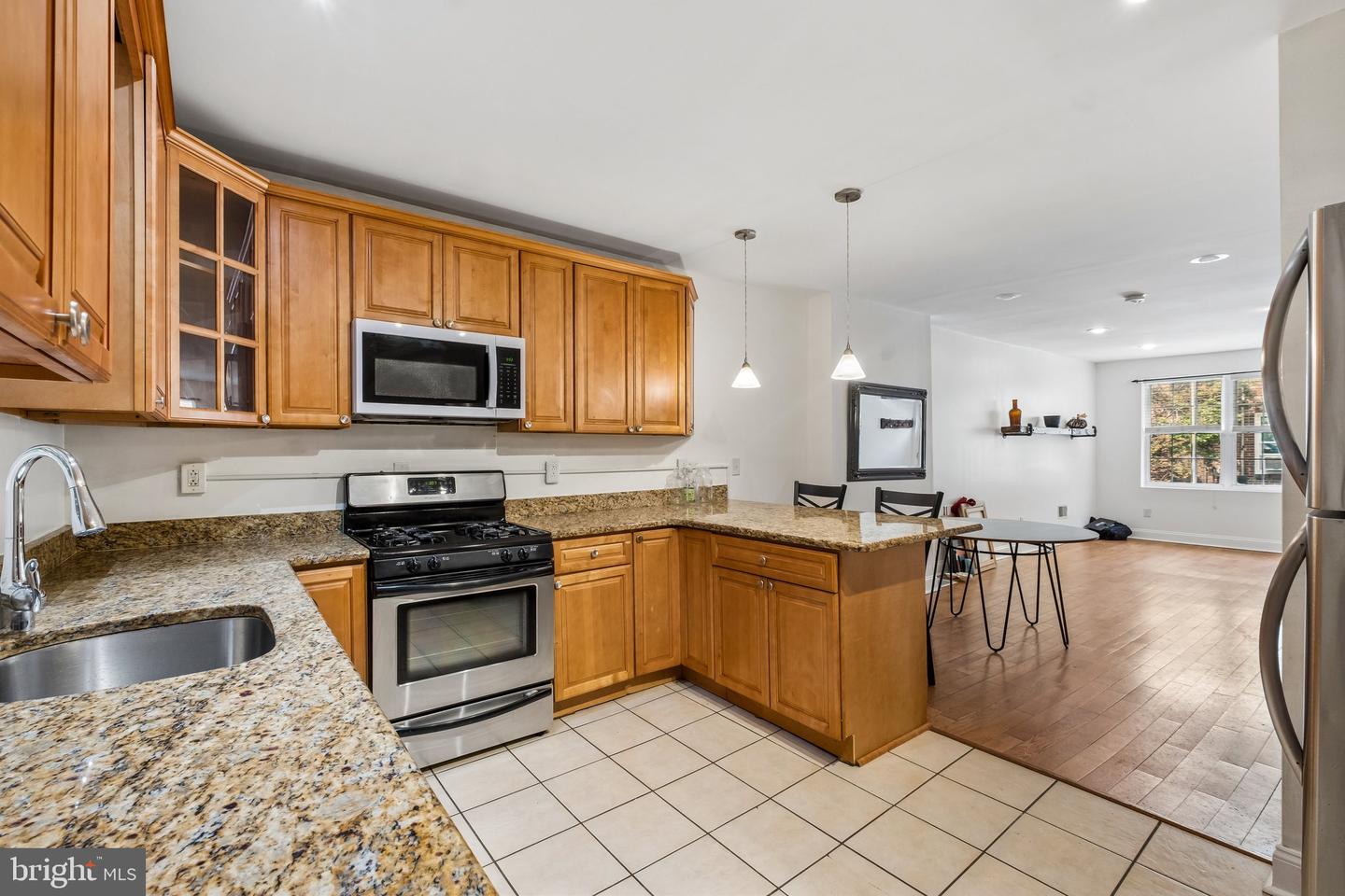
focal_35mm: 15
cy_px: 448
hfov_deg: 100.4
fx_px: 560
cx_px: 672
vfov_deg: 77.3
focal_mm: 10
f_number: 8
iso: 250
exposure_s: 1/5
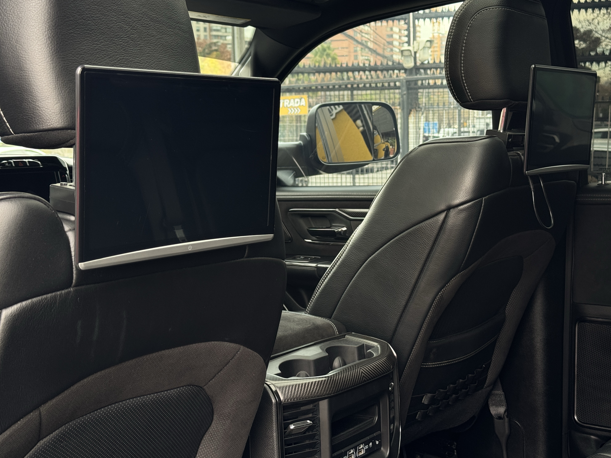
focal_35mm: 49
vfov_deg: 29.7
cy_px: 230
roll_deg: +2.0
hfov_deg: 38.9
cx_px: 311
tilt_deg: -6.9
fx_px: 865
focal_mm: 6.76
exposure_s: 1/98
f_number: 1.78
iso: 100
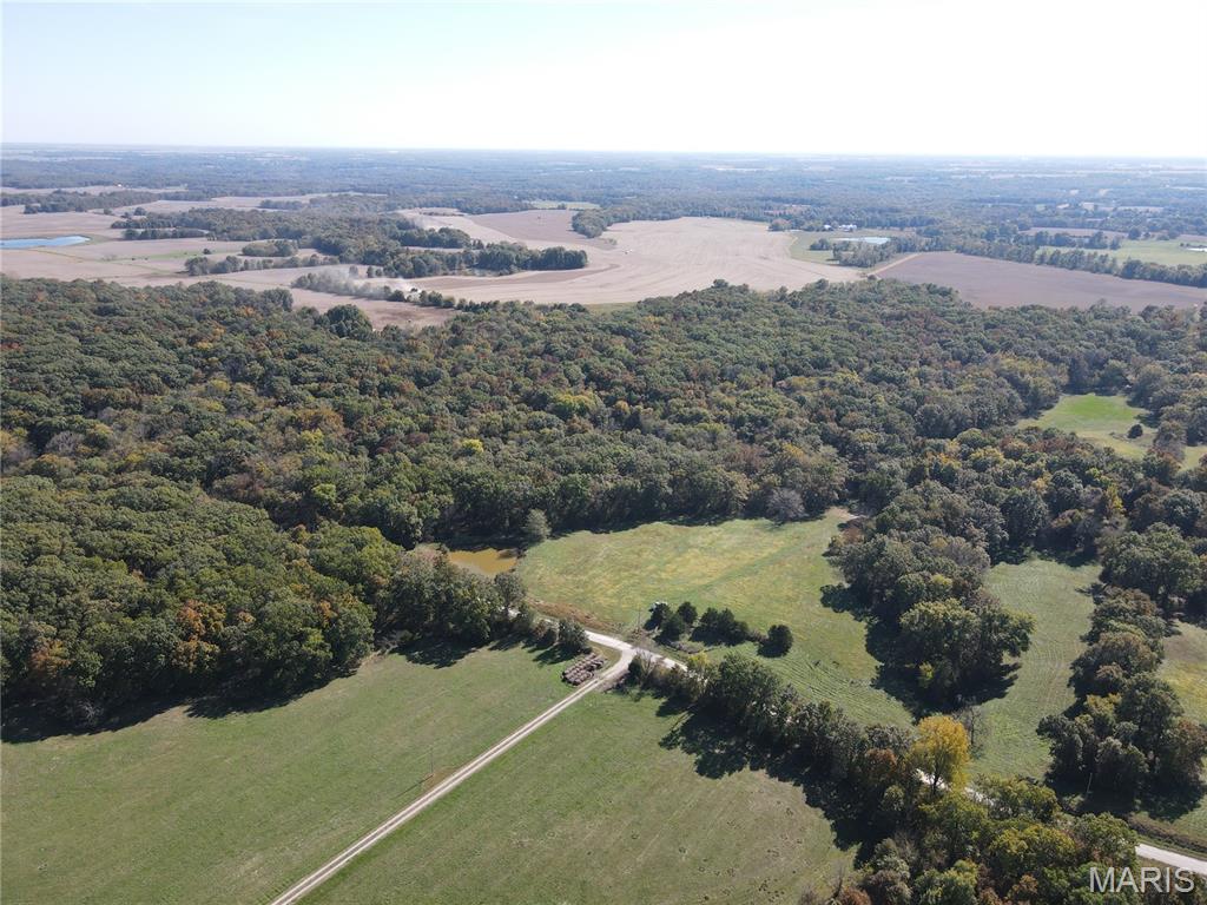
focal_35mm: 24
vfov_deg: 56.8
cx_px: 604
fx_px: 837
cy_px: 452
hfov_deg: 71.6
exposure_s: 1/350
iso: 100
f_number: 2.8
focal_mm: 4.5
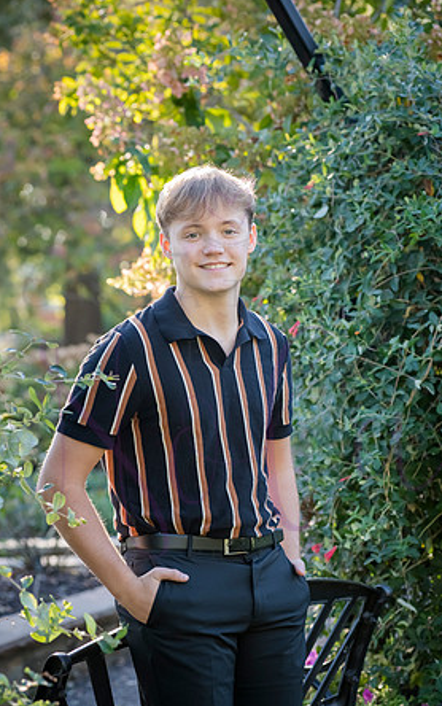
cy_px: 350
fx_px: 1829
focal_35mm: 95
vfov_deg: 21.8
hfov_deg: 13.8
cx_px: 234
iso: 800
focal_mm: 92
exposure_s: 1/320
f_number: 5
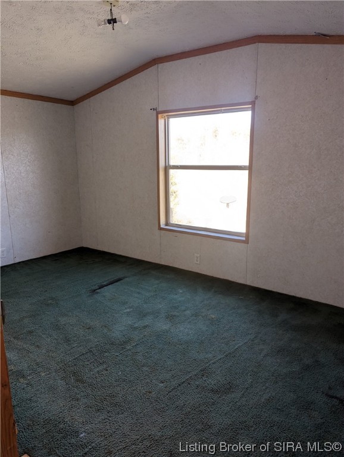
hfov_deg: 56.9
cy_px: 228
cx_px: 172
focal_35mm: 24
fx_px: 317
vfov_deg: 71.5
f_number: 1.85
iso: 44
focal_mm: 6.81
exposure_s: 1/66.4
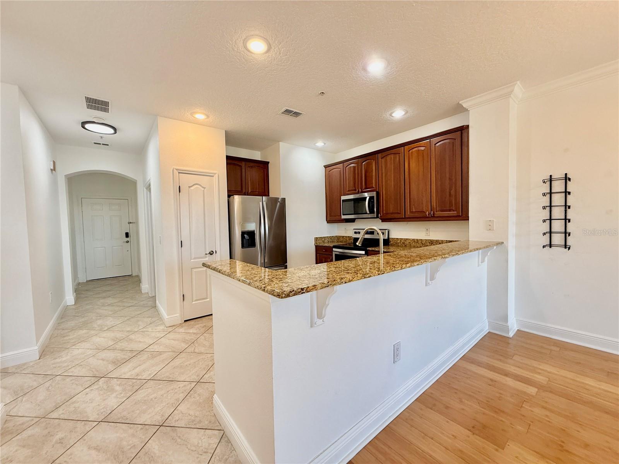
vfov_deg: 85.7
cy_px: 232
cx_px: 310
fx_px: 250
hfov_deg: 102.1
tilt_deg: -2.6
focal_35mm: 14
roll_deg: +0.2
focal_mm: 2.22
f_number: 2.2
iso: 160
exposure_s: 1/120
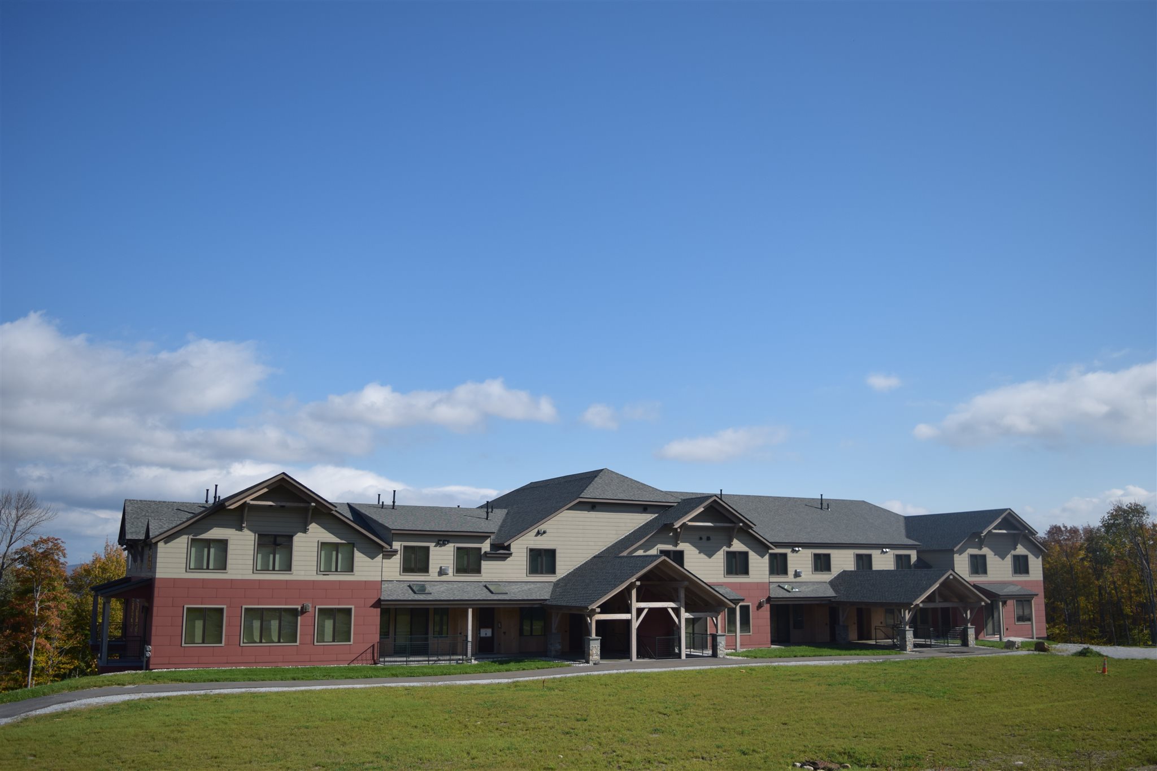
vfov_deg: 41.7
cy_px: 386
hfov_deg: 59.5
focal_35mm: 32
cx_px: 578
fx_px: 1012
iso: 200
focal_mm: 21
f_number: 3.8
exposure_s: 1/3200
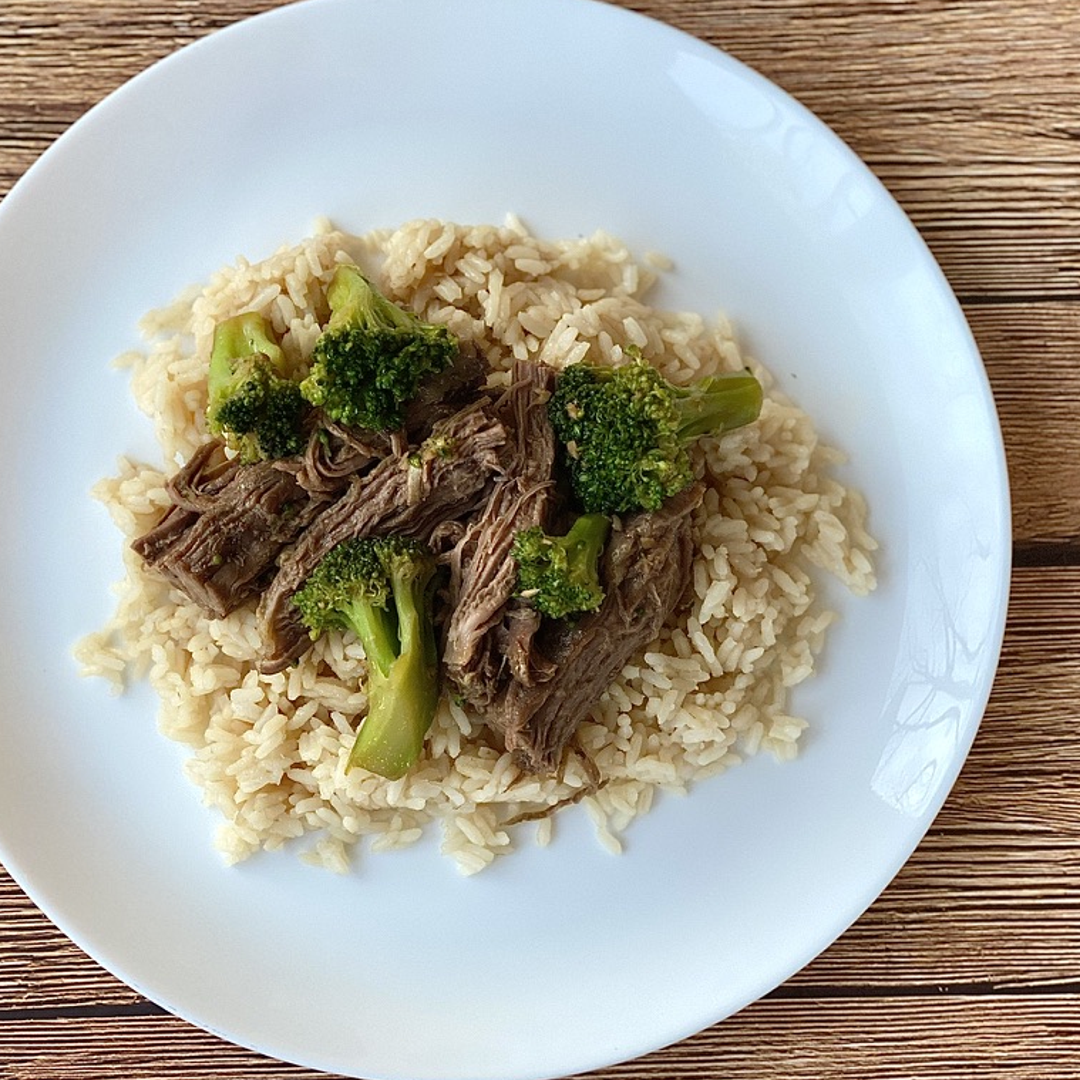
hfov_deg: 27.7
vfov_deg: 27.7
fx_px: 2188
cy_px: 541
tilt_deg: -81.5
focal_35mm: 62
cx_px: 468
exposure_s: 1/122
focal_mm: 6
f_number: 2
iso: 250
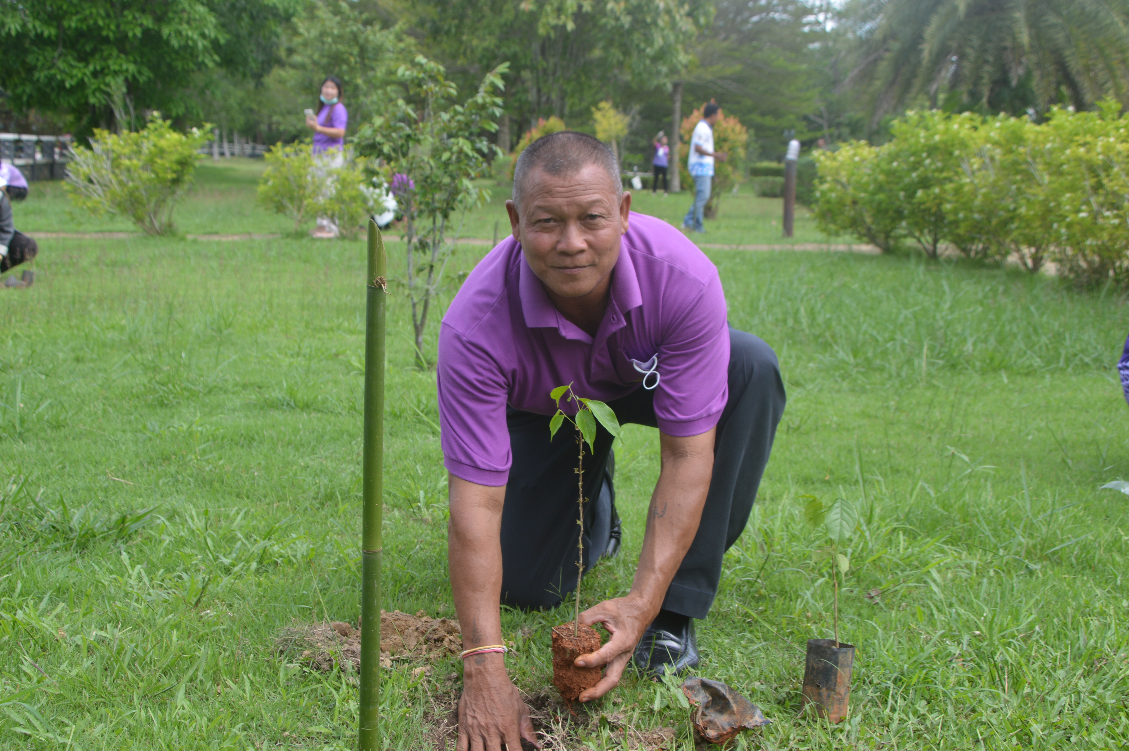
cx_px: 564
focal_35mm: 48
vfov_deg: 28.0
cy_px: 376
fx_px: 1504
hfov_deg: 41.1
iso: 100
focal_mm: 32
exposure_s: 1/160
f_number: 6.3
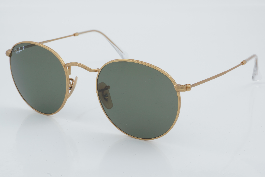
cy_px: 88
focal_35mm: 75
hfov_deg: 27.0
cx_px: 132
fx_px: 552
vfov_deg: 18.2
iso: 100
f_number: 32
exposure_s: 1/4
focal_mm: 50
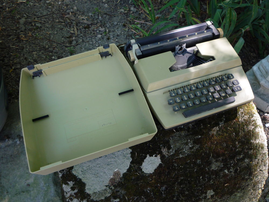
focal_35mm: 30
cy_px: 101
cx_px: 134
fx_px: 233
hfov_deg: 60.0
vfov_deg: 46.8
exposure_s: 1/30
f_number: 3.3
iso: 125
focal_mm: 5.2
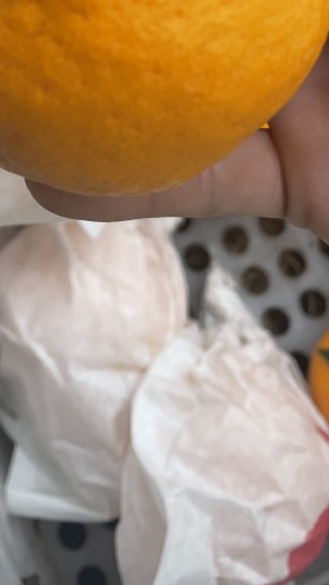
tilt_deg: -69.0
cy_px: 4
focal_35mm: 58
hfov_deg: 20.5
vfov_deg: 33.1
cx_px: 64
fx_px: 900
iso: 50
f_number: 1.6
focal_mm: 4.2
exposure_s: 1/121
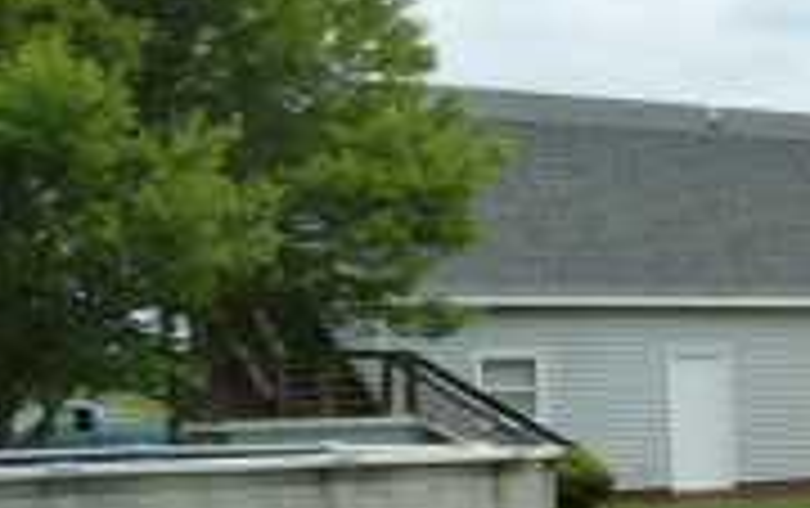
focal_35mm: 94
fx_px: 2078
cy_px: 544
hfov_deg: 18.4
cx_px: 1364
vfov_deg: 13.7
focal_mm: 4.1
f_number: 4
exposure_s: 1/320
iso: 125
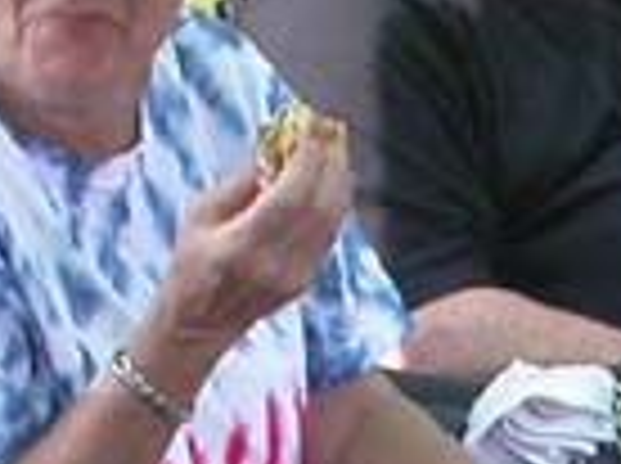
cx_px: 688
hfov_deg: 7.0
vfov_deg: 5.2
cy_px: 928
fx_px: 5050
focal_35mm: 282
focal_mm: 7.85
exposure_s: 1/167
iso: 100
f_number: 5.3
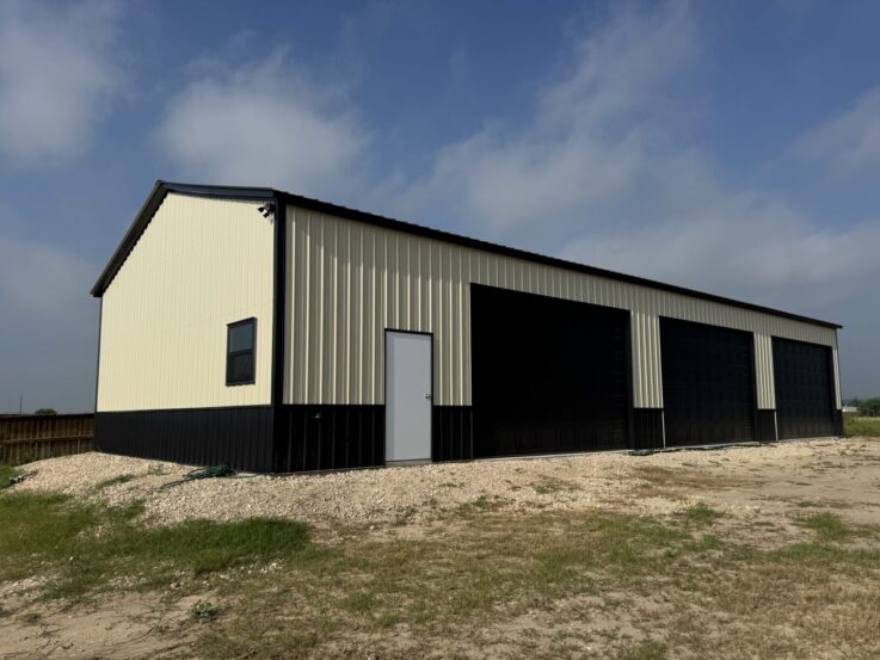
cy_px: 341
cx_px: 438
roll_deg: +0.0
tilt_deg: +6.5
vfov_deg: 54.9
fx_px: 636
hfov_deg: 69.4
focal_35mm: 25
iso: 80
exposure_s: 1/7937
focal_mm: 6.76
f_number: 1.78
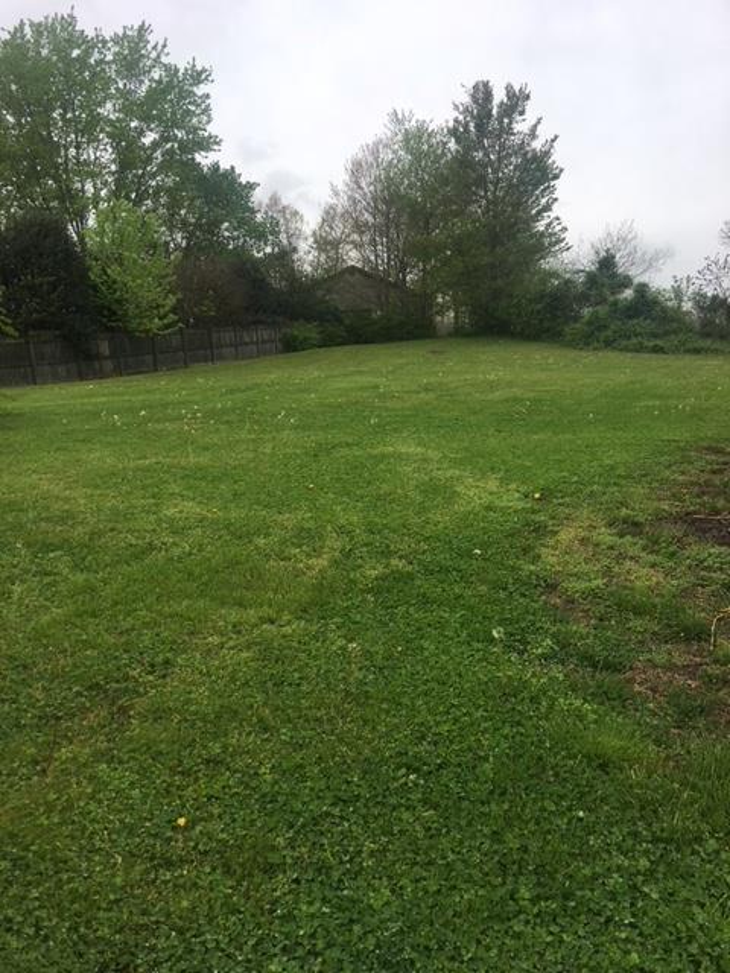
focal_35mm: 29
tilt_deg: -8.7
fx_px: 815
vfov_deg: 61.7
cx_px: 365
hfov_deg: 48.2
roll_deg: +1.3
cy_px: 486
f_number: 2.2
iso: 25
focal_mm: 4.15
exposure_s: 1/635
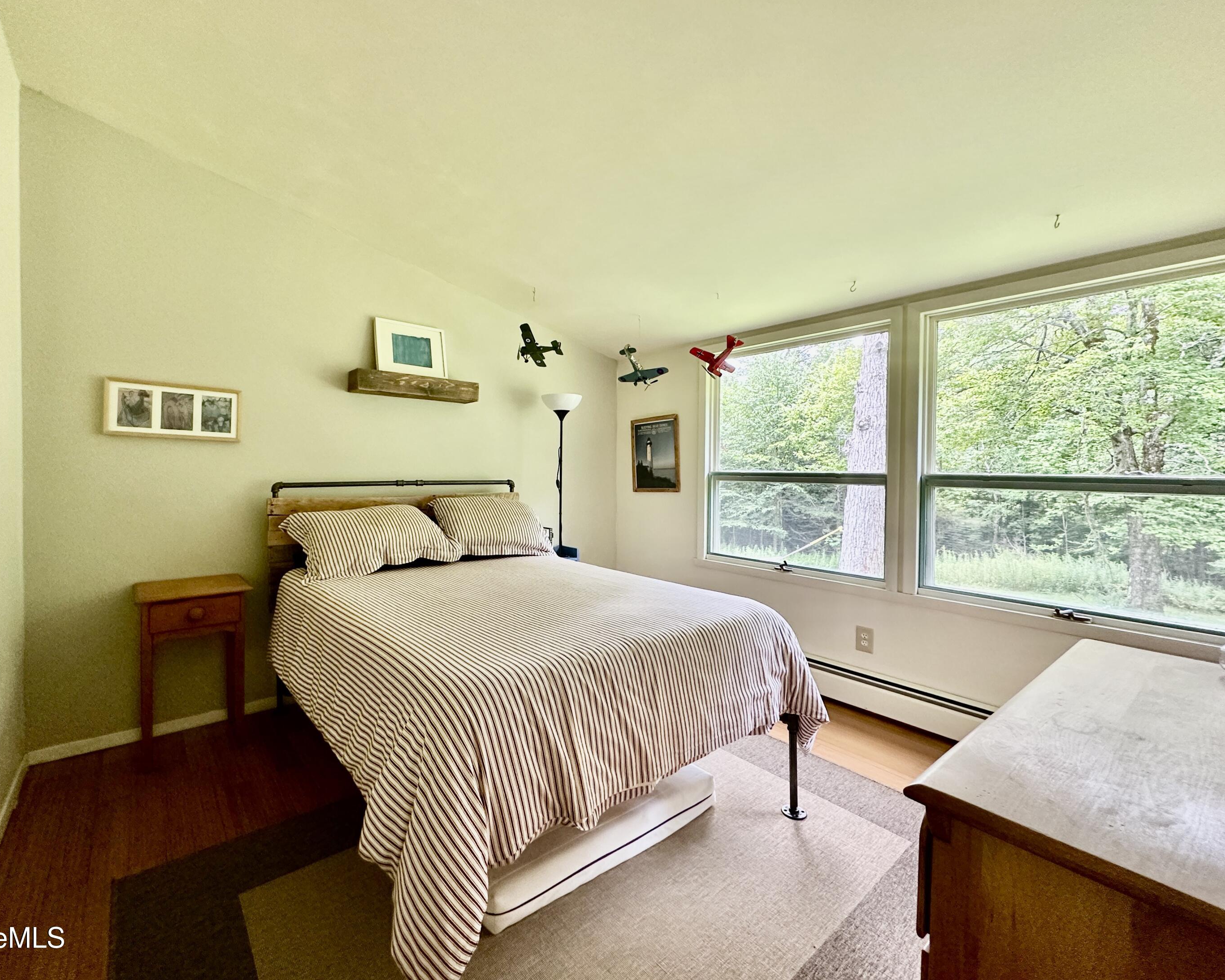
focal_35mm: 15
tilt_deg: -1.2
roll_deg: -0.8
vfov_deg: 84.0
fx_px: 544
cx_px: 558
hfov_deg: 96.6
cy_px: 480
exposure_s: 1/99
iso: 320
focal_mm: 2.22
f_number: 2.2
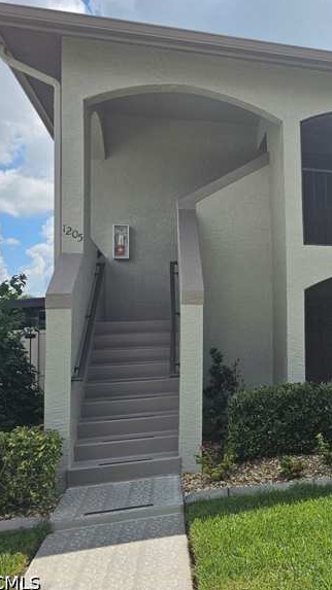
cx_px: 376
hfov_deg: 29.8
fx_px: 548
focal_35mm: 35
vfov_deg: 56.6
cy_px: 287
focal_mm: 6.3
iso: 10
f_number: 1.7
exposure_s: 1/890
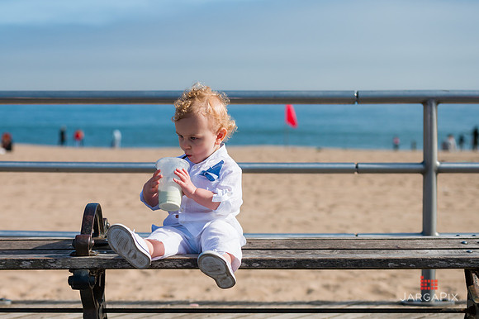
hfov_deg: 23.6
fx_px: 1145
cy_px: 146
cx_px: 184
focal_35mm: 86
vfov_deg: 15.9
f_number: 4
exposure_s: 1/4000
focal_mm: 70
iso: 200
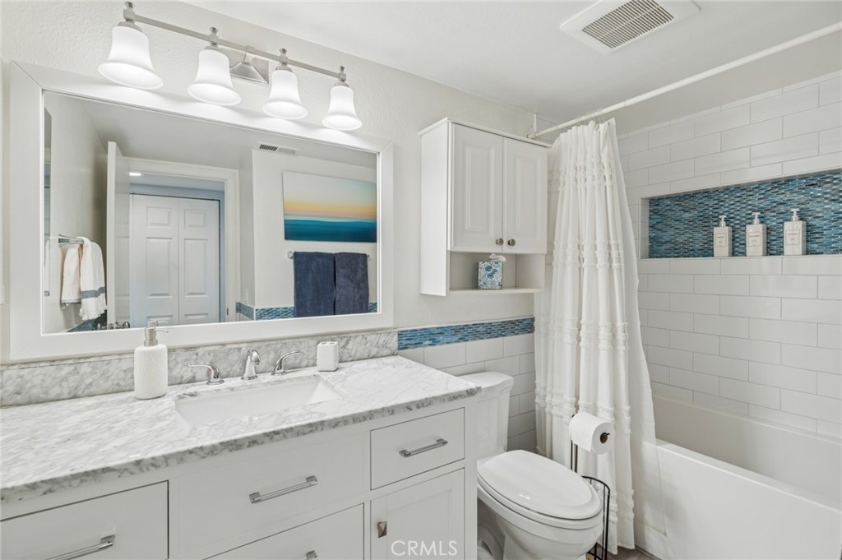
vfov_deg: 73.7
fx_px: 374
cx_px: 421
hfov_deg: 96.8
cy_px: 280
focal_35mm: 16
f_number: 8
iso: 160
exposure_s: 1/13
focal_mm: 16
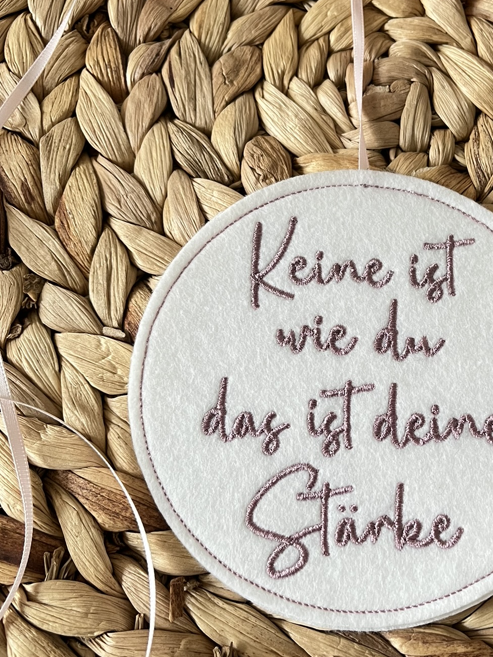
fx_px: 779
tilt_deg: -75.5
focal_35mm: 41
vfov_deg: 45.8
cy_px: 341
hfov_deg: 34.3
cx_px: 380
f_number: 1.6
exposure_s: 1/60
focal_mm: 5.1
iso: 160
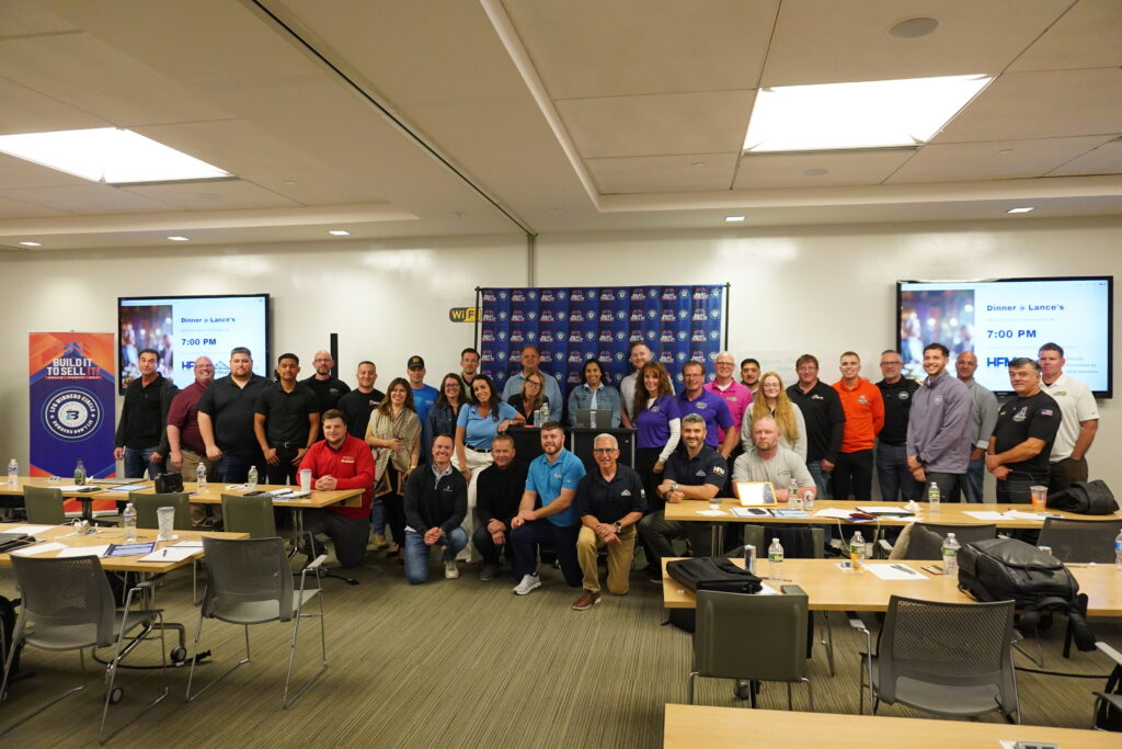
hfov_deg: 73.7
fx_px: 748
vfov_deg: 53.1
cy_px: 374
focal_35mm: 24
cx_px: 561
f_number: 3.5
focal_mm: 16
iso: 2500
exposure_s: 1/200
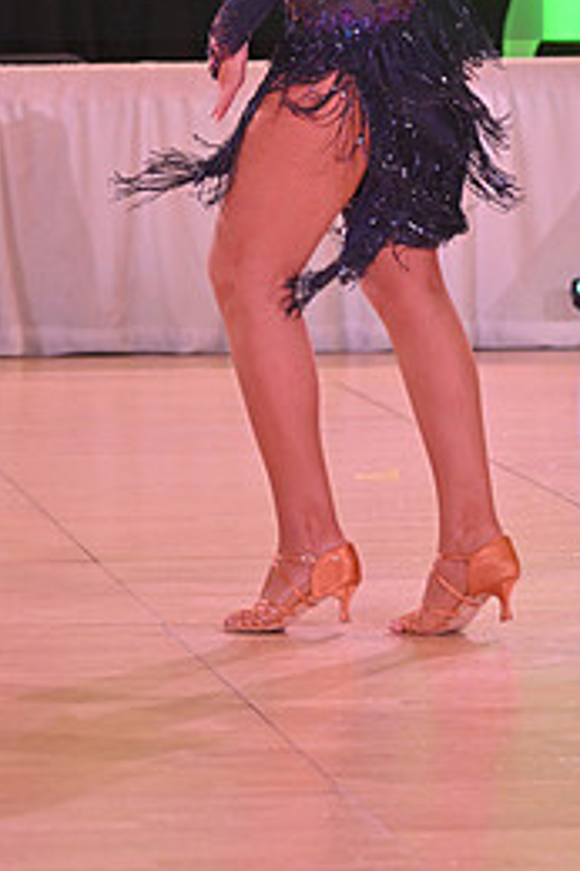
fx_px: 6485
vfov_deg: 7.6
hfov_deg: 5.1
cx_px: 82
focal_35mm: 268
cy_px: -70
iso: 2000
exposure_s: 1/400
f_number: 5
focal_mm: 120
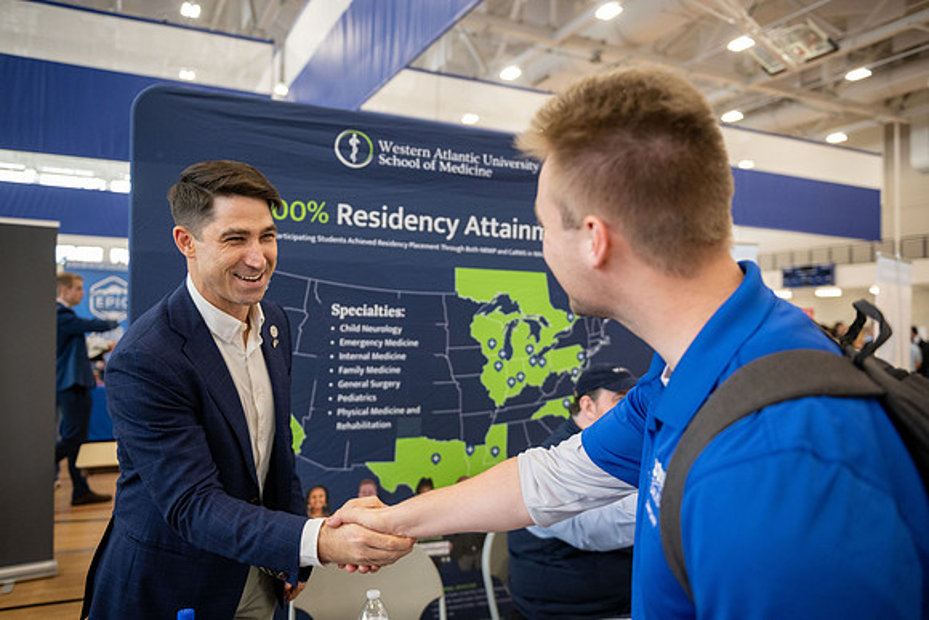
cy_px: 310
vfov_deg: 45.0
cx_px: 464
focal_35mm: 29
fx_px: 749
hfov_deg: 63.6
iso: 1600
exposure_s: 1/250
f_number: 2.8
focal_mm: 29
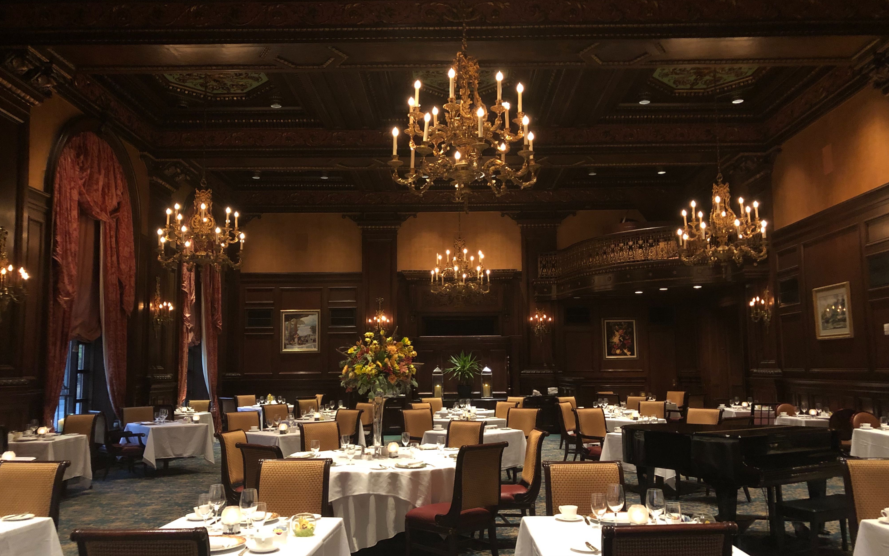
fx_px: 727
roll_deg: +1.2
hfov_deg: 62.9
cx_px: 448
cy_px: 305
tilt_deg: +5.6
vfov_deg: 41.8
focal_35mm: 30
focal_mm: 3.99
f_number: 1.8
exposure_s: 1/4
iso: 100
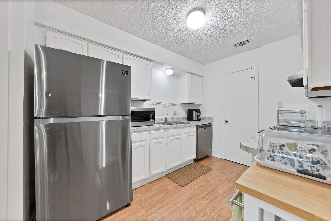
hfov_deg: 112.6
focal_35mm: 12
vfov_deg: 90.1
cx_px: 166
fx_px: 110
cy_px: 110
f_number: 9
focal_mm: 12
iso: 640
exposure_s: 1/2.5
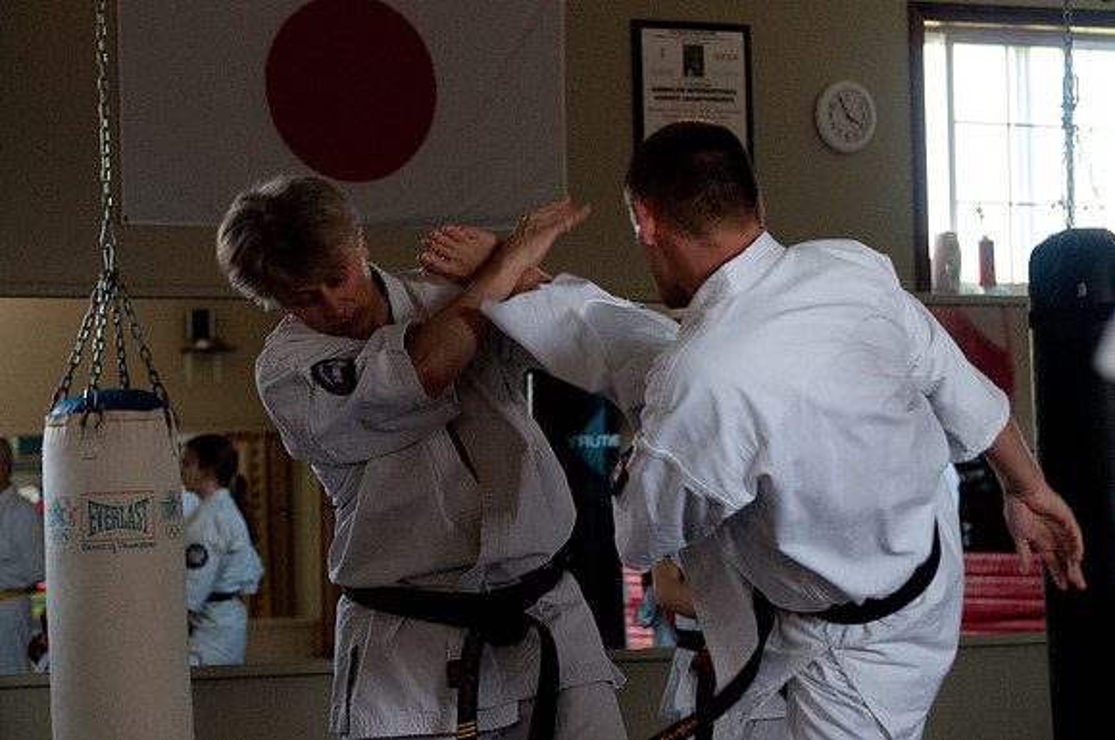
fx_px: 4268
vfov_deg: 9.9
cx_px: 558
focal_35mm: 138
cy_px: 370
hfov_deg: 14.9
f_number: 4.5
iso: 800
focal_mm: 92
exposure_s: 1/200
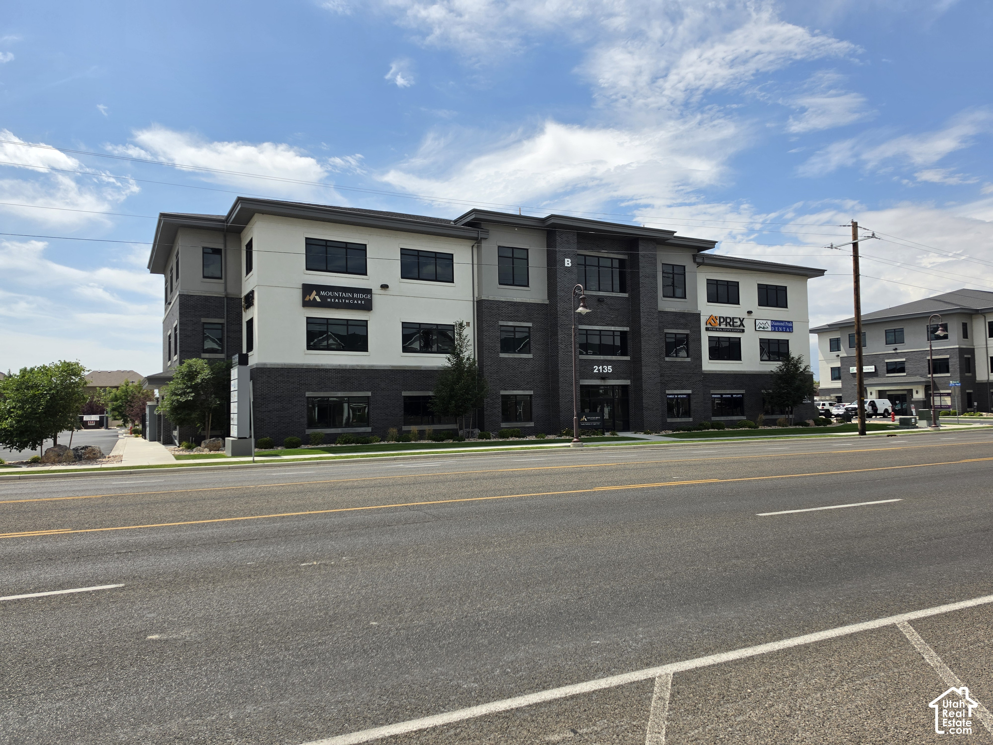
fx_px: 660
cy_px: 372
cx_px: 496
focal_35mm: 23
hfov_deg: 73.9
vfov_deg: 58.9
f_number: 1.4
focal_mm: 6.5
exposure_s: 1/7939
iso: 64
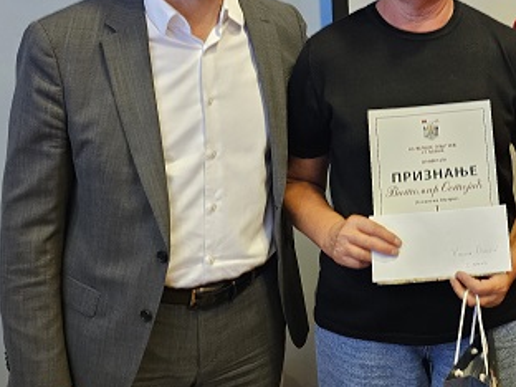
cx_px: 519
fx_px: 879
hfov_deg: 30.3
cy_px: 73
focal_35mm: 59
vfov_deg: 24.4
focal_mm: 6.3
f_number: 1.7
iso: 500
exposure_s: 1/100
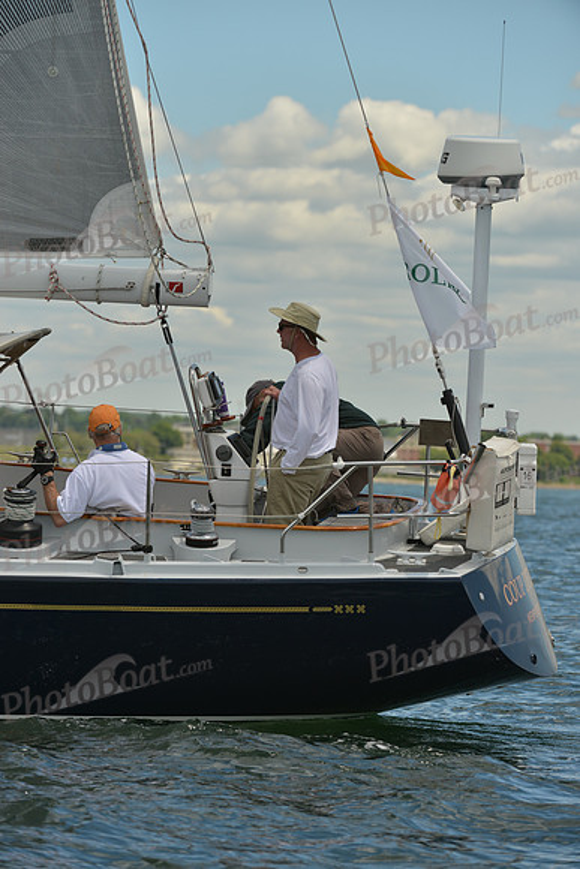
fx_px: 4830
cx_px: 290
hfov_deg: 6.9
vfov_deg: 10.3
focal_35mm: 200
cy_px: 434
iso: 200
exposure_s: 1/1000
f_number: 5.6
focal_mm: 200
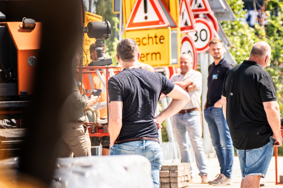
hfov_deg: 6.1
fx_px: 2649
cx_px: 297
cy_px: 75
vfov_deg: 4.1
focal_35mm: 337
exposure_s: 1/3000
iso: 160
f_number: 2.8
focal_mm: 140
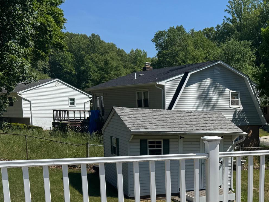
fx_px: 389
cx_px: 253
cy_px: 179
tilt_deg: -9.0
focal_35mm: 50
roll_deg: -0.1
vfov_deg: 28.1
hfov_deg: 35.4
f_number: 1.78
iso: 80
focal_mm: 6.76
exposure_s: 1/5814
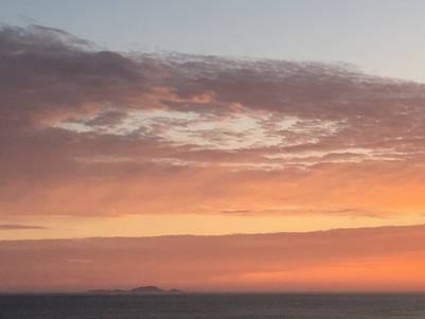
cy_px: 153
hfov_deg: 25.9
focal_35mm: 74
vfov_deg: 19.9
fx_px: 909
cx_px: 339
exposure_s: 1/305
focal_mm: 4.15
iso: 25
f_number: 2.2
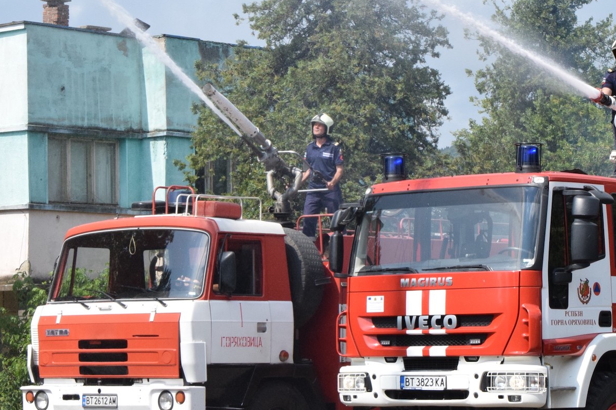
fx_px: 1790
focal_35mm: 105
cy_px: 197
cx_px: 336
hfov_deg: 19.5
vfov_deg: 13.1
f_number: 18
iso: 1600
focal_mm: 55
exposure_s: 1/1250
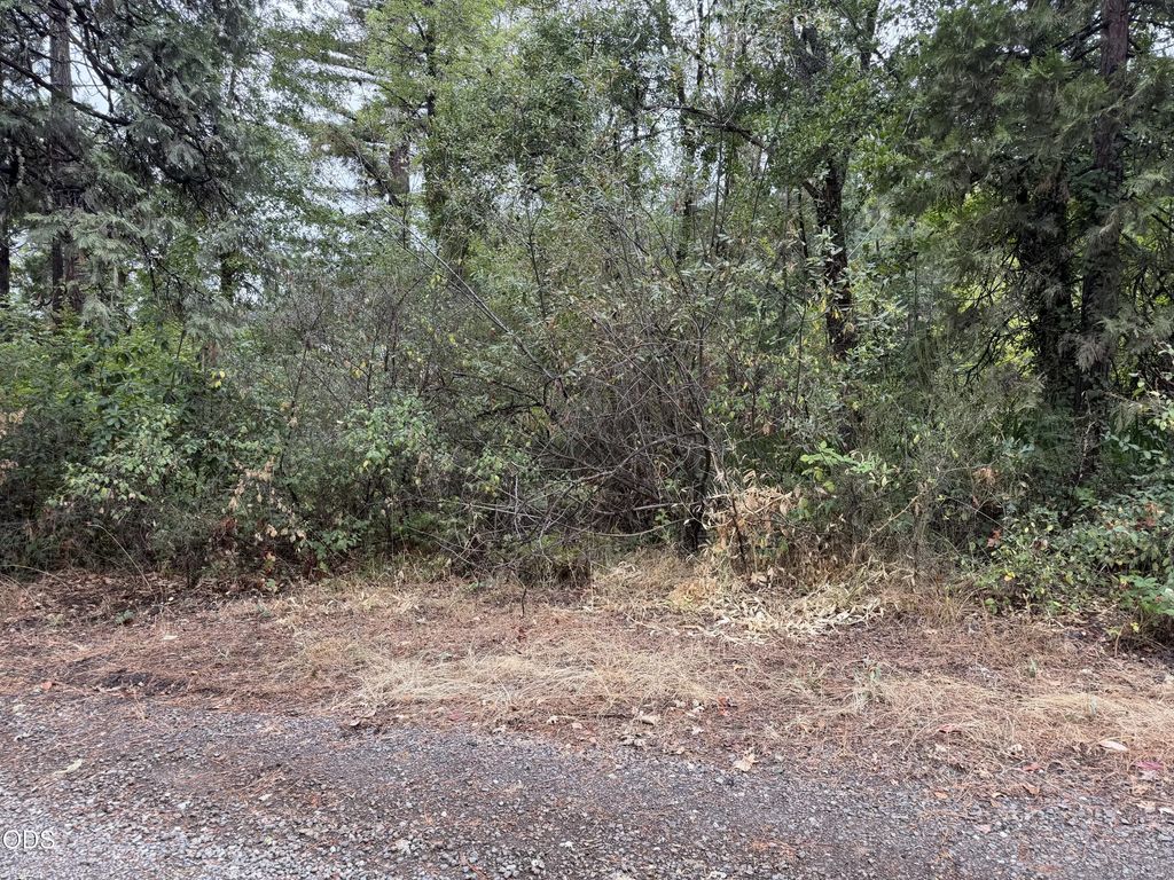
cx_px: 587
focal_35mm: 24
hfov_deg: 71.6
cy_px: 440
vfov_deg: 56.8
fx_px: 814
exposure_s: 1/491
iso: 100
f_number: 1.78
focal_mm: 6.76
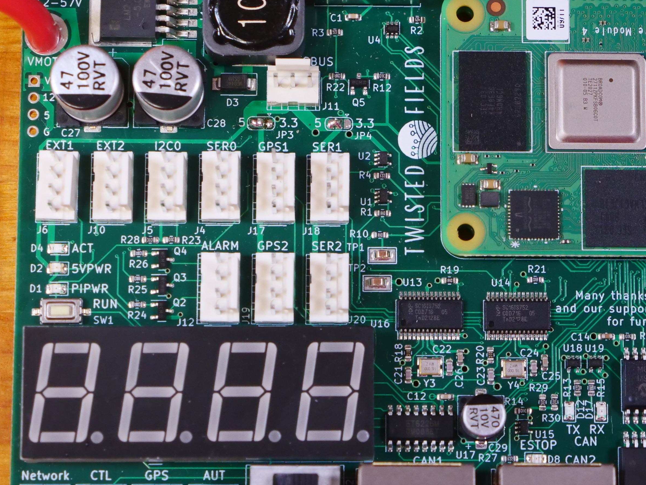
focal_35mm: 118
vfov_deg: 12.6
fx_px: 2202
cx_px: 421
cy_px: 227
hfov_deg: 16.7
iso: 1250
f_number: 4.5
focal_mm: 35
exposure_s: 1/50
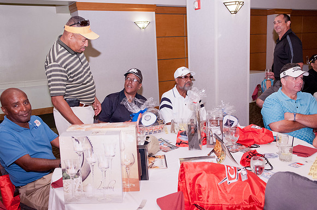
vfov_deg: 38.3
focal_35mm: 34
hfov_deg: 55.2
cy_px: 105
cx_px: 158
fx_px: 303
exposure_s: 1/100
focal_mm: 23
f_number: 4
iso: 1250
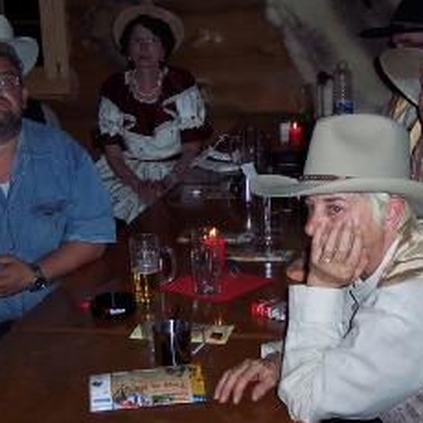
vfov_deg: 23.1
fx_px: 1037
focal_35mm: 75
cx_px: 188
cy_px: 211
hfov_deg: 23.0
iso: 100
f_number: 2.8
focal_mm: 8
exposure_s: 1/60
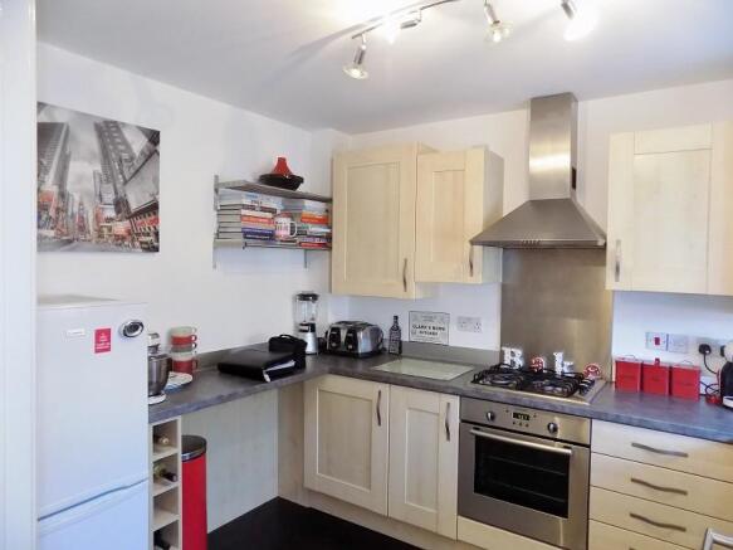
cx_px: 366
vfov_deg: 58.9
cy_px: 275
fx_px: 487
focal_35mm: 23
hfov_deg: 73.9
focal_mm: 4
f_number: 3.1
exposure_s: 1/30
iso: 360
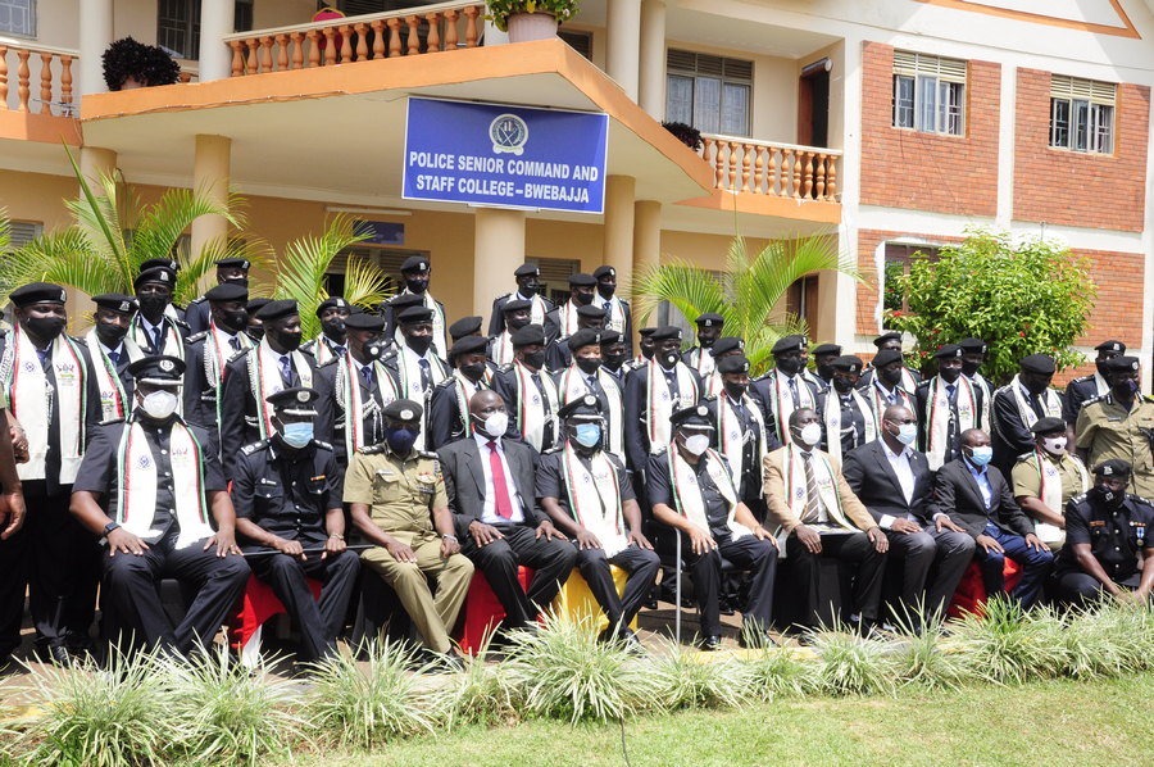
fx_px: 1153
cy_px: 384
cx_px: 577
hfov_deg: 53.2
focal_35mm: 36
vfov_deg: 36.8
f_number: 11
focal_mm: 24
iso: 800
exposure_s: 1/500
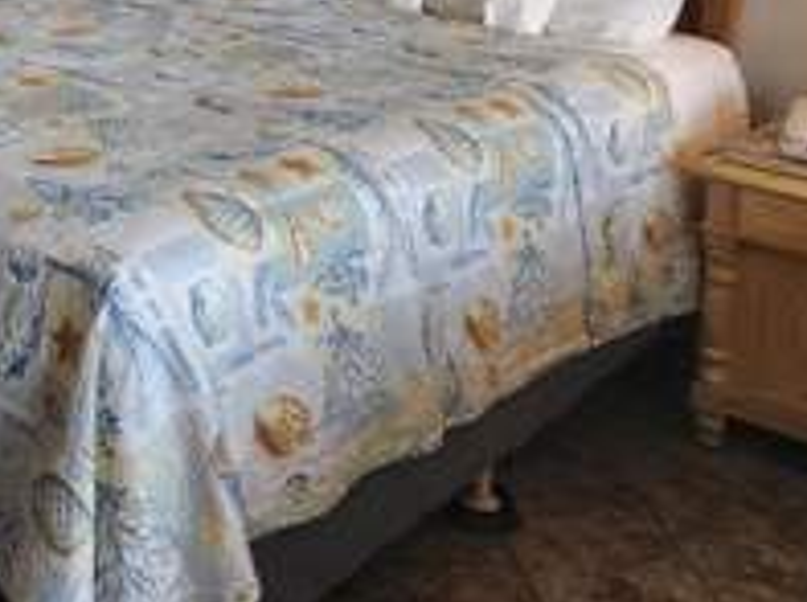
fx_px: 1303
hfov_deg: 30.8
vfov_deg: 24.0
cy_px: -96
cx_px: -74
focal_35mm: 56
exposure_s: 1/180
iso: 200
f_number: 1.8
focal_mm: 6.4
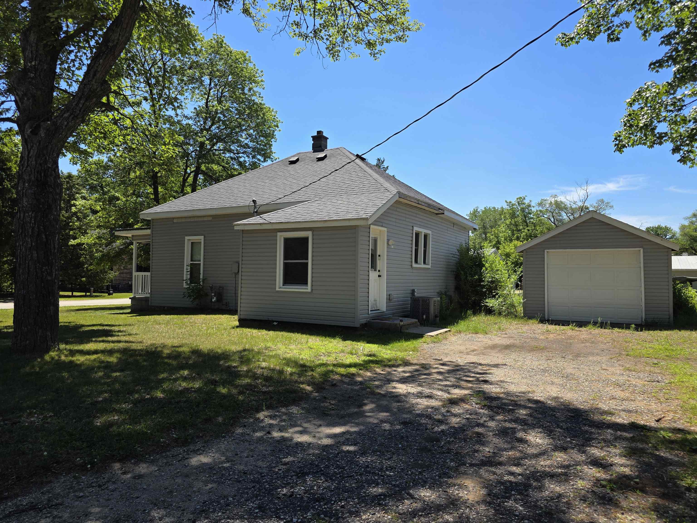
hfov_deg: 73.9
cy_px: 262
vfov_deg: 58.9
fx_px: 463
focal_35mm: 23
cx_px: 348
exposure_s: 1/3598
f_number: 1.7
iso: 80
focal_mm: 6.3
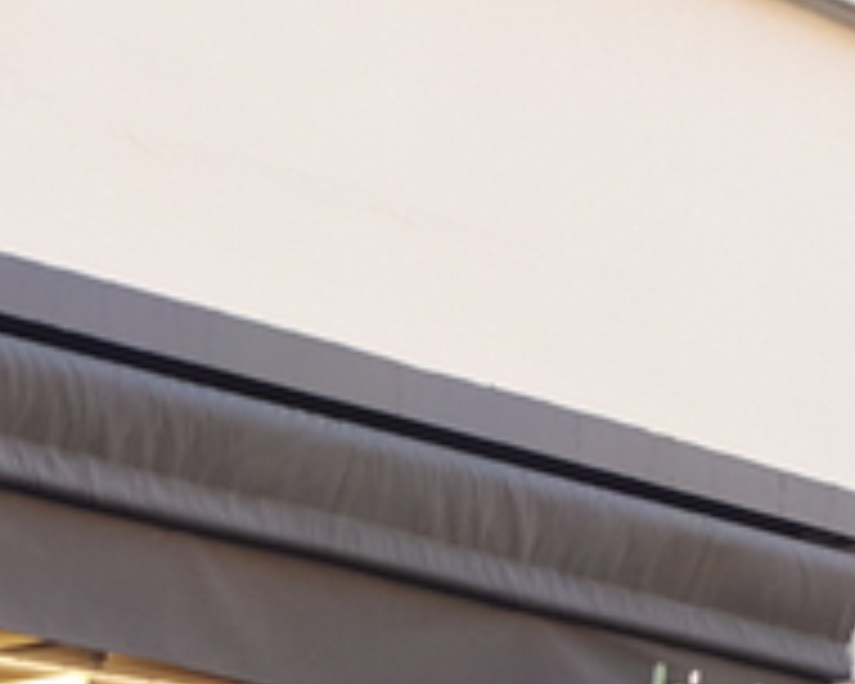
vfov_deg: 11.4
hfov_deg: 12.8
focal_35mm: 133
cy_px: 832
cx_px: -819
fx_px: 3366
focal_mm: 3.6
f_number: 1.9
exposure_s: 1/126
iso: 40
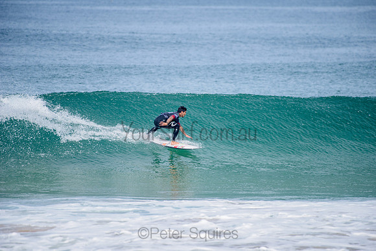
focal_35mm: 500
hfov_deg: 4.1
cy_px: 126
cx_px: 188
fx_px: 5223
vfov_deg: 2.8
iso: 250
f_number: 5.6
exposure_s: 1/2000
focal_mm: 500
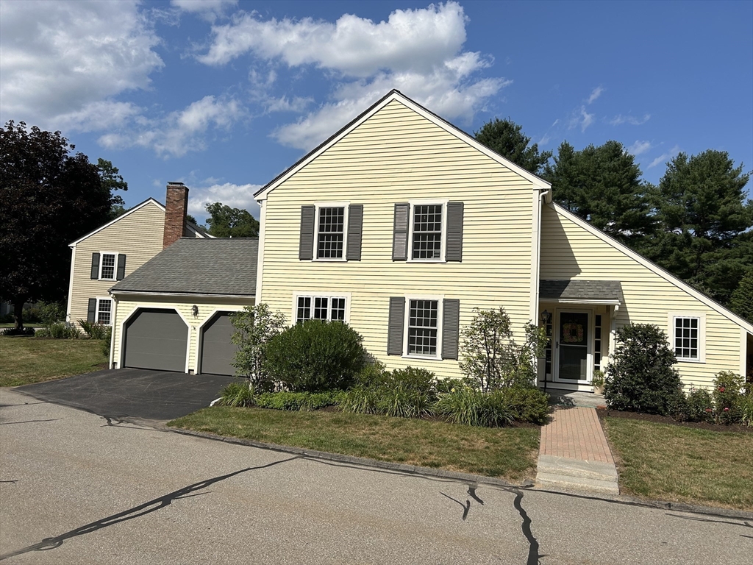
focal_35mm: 26
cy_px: 282
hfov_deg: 67.3
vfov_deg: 53.1
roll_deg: -2.7
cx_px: 376
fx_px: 566
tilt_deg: +3.0
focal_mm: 5.7
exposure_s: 1/8696
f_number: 1.5
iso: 50
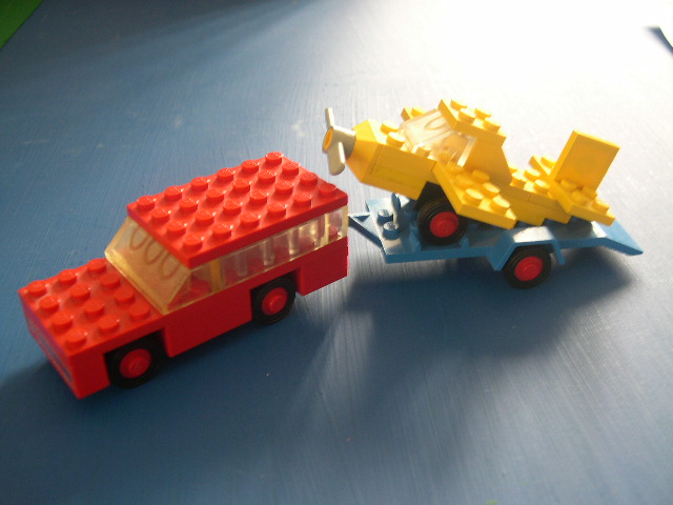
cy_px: 252
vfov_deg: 37.7
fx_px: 739
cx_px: 336
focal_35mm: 38
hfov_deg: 49.0
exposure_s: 1/7
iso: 100
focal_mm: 8
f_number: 2.8
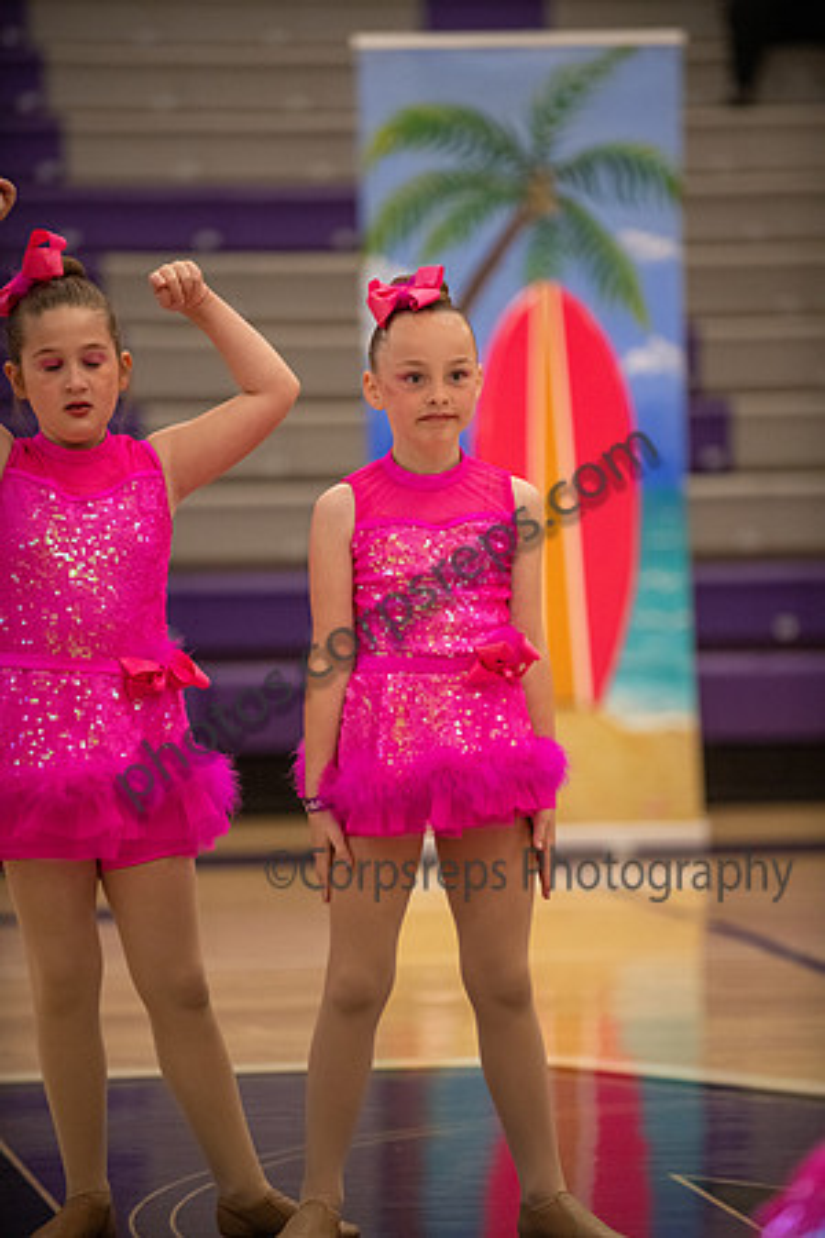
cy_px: 619
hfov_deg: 6.9
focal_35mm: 200
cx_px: 412
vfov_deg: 10.3
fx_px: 6874
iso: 3200
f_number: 2.8
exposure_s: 1/640
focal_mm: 200
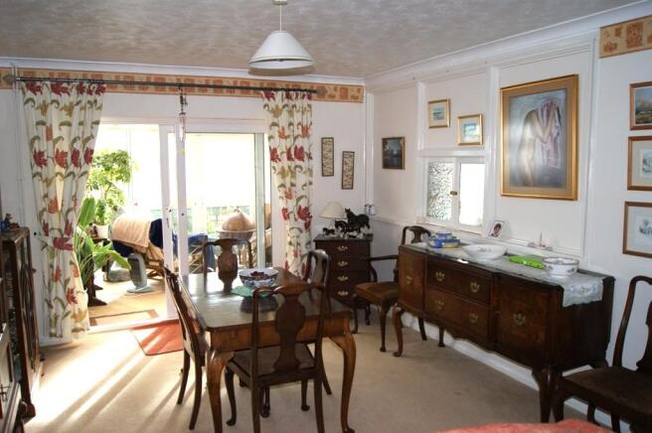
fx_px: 489
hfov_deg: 67.4
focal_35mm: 27
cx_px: 326
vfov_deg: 47.8
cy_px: 216
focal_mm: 18
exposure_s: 1/80
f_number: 5.6
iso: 400
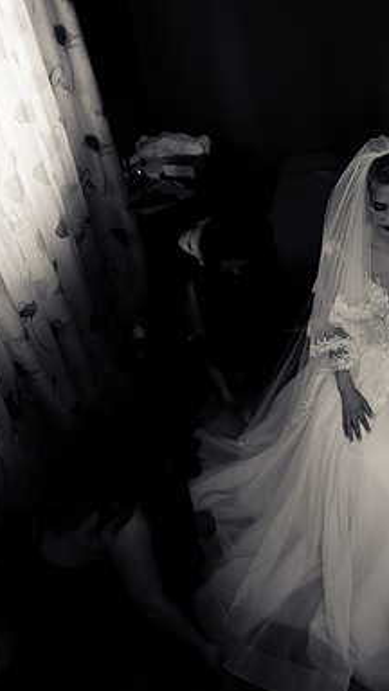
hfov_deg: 29.0
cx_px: 396
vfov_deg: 52.8
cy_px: 346
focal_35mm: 38
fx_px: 697
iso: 500
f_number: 3.2
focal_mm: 24
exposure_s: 1/125
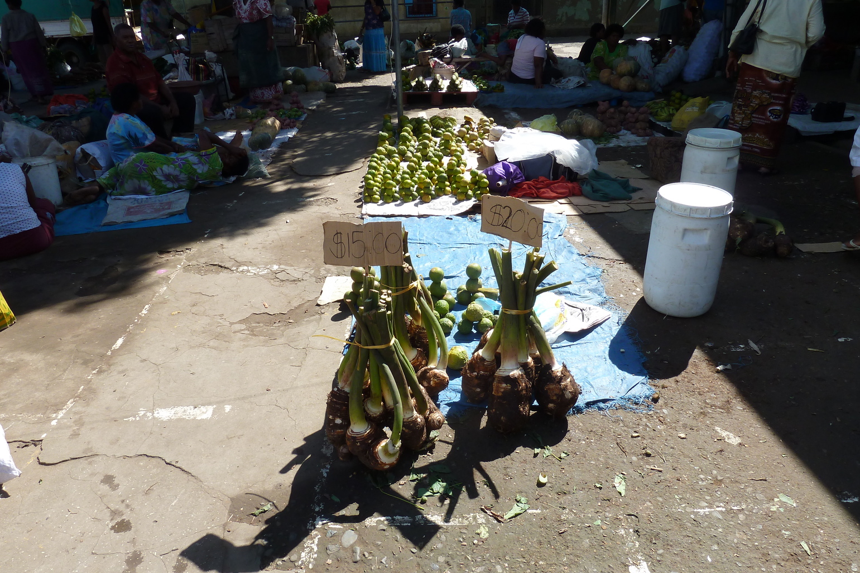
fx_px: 645
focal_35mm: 27
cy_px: 278
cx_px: 424
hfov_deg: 67.4
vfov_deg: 47.9
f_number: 4
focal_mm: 4.1
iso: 80
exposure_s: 1/320
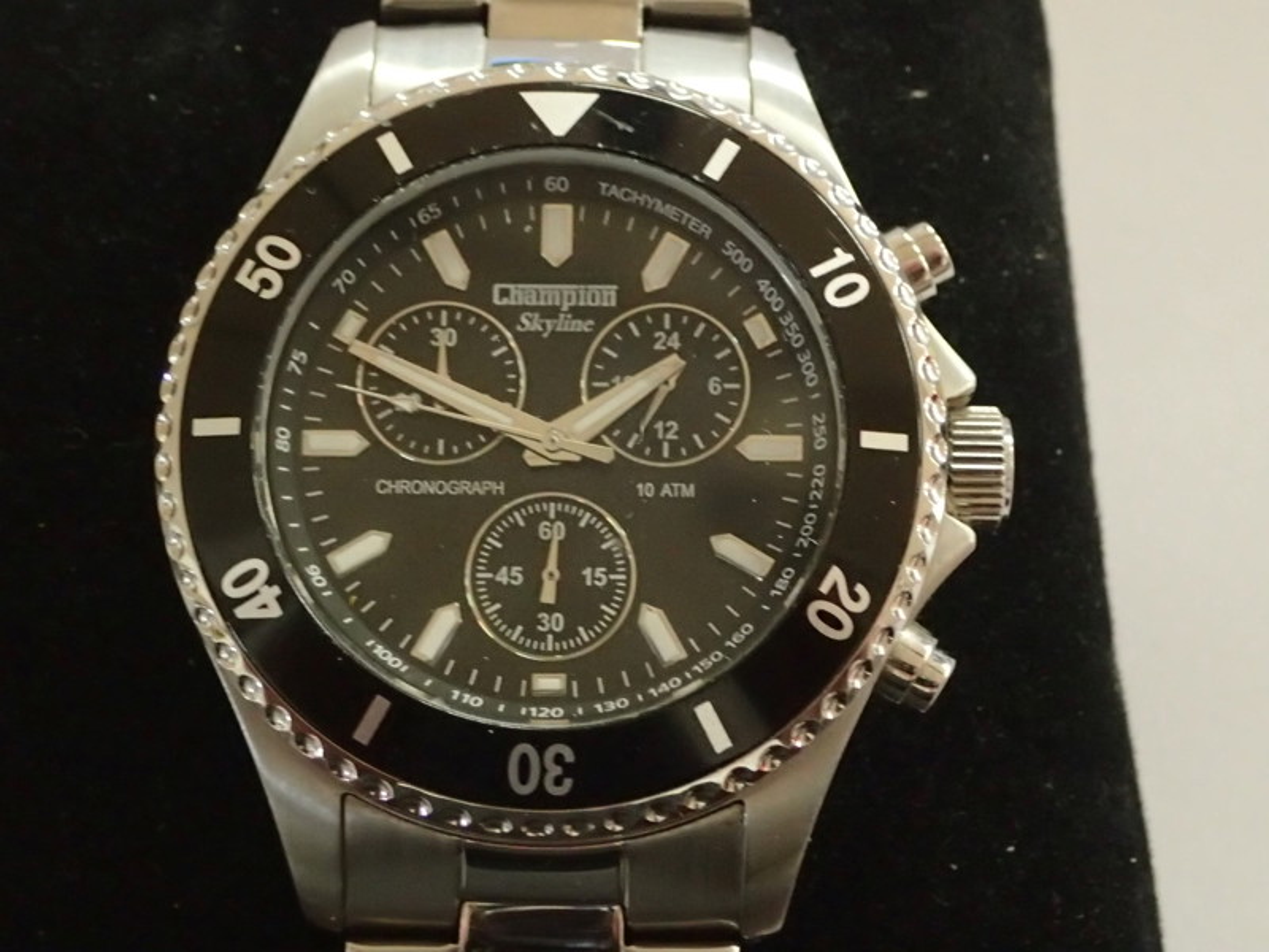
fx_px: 2933
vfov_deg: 18.4
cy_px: 476
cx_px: 634
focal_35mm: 80
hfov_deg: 24.4
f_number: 4.4
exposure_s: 1/15
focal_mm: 14.41
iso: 2000
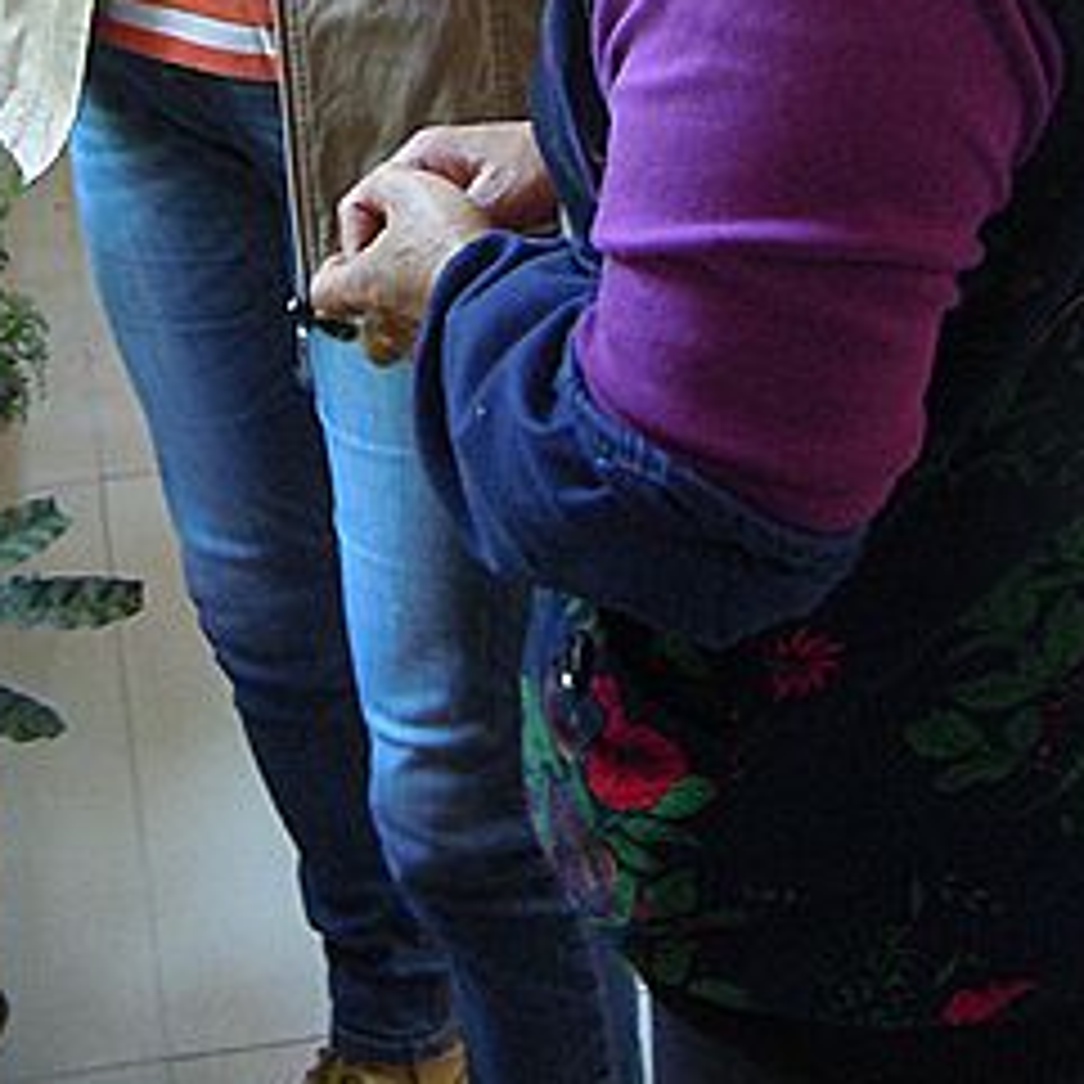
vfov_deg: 20.9
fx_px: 2728
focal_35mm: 77
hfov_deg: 22.3
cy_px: -243
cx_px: 263
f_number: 3.5
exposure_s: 1/20
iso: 400
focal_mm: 5.4
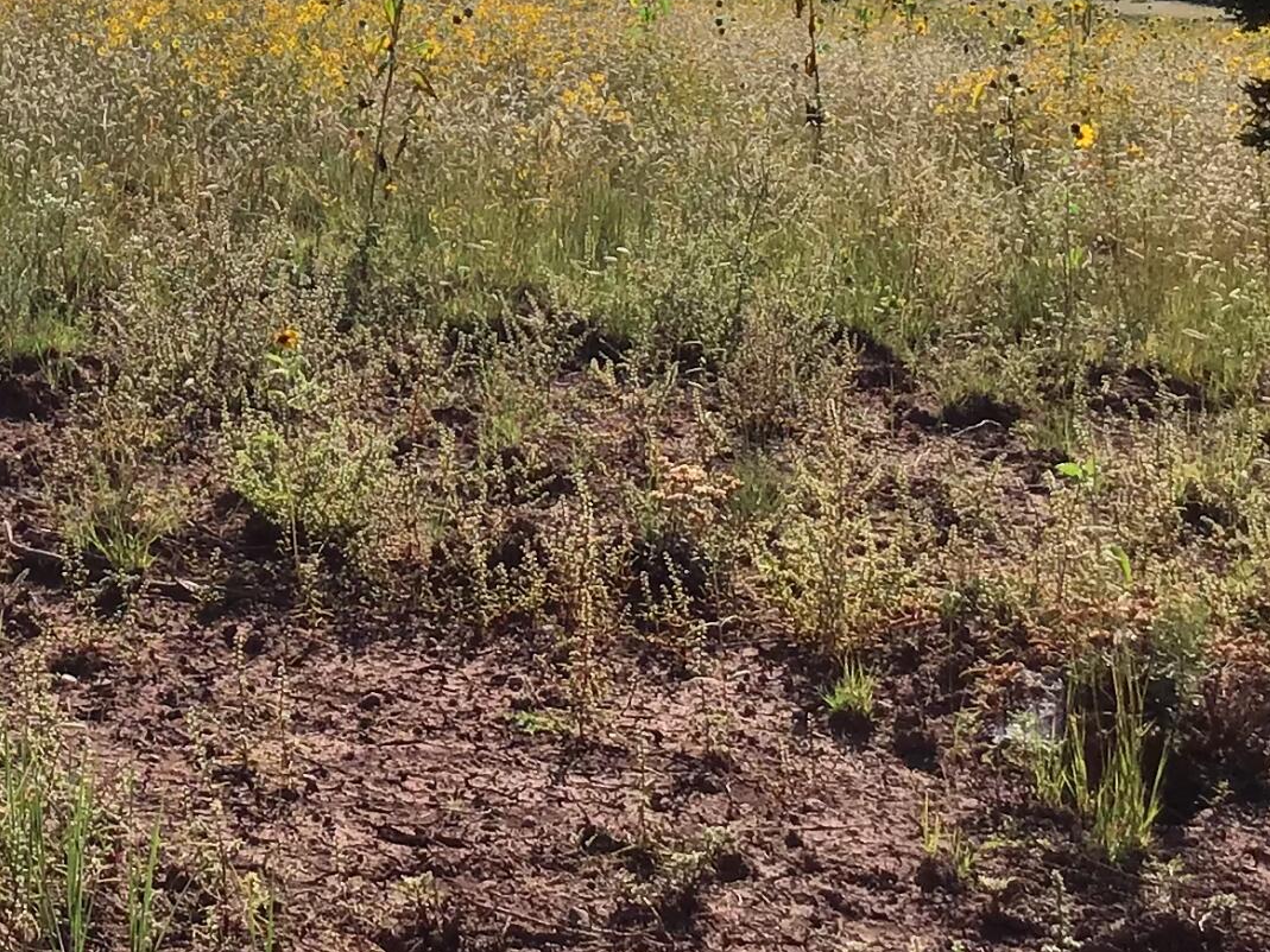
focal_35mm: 87
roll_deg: -0.2
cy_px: 72
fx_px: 3192
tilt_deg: -5.2
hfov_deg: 21.8
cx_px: 51
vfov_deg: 16.7
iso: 25
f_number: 2.4
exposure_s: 1/1664
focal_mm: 3.3
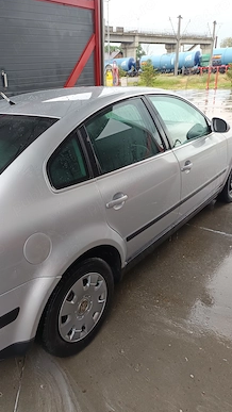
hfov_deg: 42.5
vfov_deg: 69.8
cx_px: 83
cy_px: 205
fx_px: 295
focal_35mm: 27
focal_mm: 5.31
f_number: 1.7
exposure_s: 1/50
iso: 151
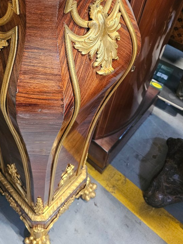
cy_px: 50
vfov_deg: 46.5
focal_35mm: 38
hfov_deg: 36.8
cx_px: 45
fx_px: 268
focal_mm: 6.3
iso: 640
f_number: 1.7
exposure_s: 1/50
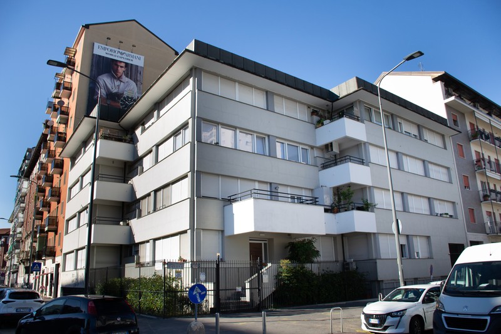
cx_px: 250
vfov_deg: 47.9
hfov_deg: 67.4
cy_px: 167
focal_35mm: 27
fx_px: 376
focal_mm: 18
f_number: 4.5
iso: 100
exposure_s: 1/400
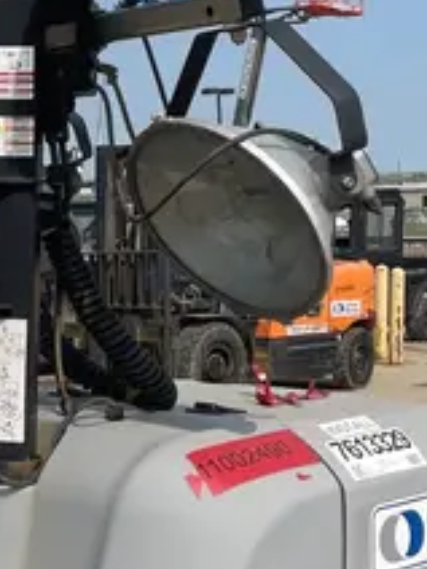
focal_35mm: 90
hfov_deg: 16.1
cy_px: 479
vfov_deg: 21.4
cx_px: 5
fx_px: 1480
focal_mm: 4.2
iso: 32
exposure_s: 1/4651
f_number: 1.6
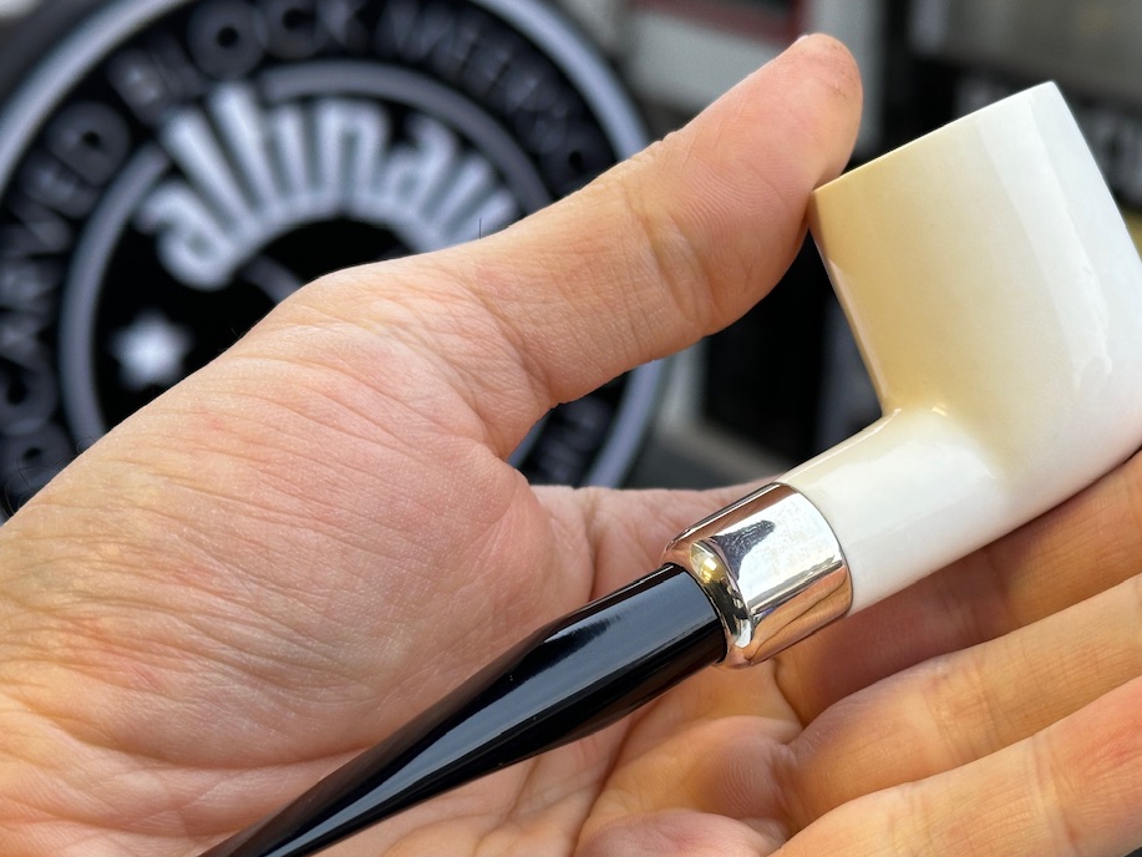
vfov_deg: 21.9
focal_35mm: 67
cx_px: 705
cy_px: 476
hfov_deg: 28.9
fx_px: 2211
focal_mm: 6.86
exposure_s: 1/100
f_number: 1.78
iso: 80
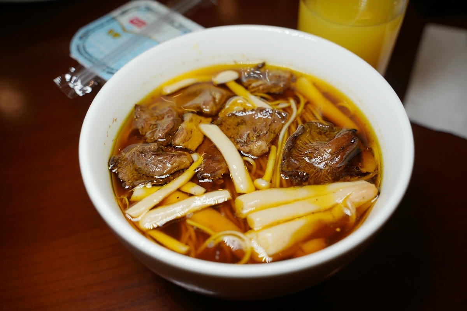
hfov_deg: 55.8
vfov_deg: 38.9
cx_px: 234
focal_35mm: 34
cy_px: 156
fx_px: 441
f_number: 4.5
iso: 100
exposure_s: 1/80
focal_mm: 34
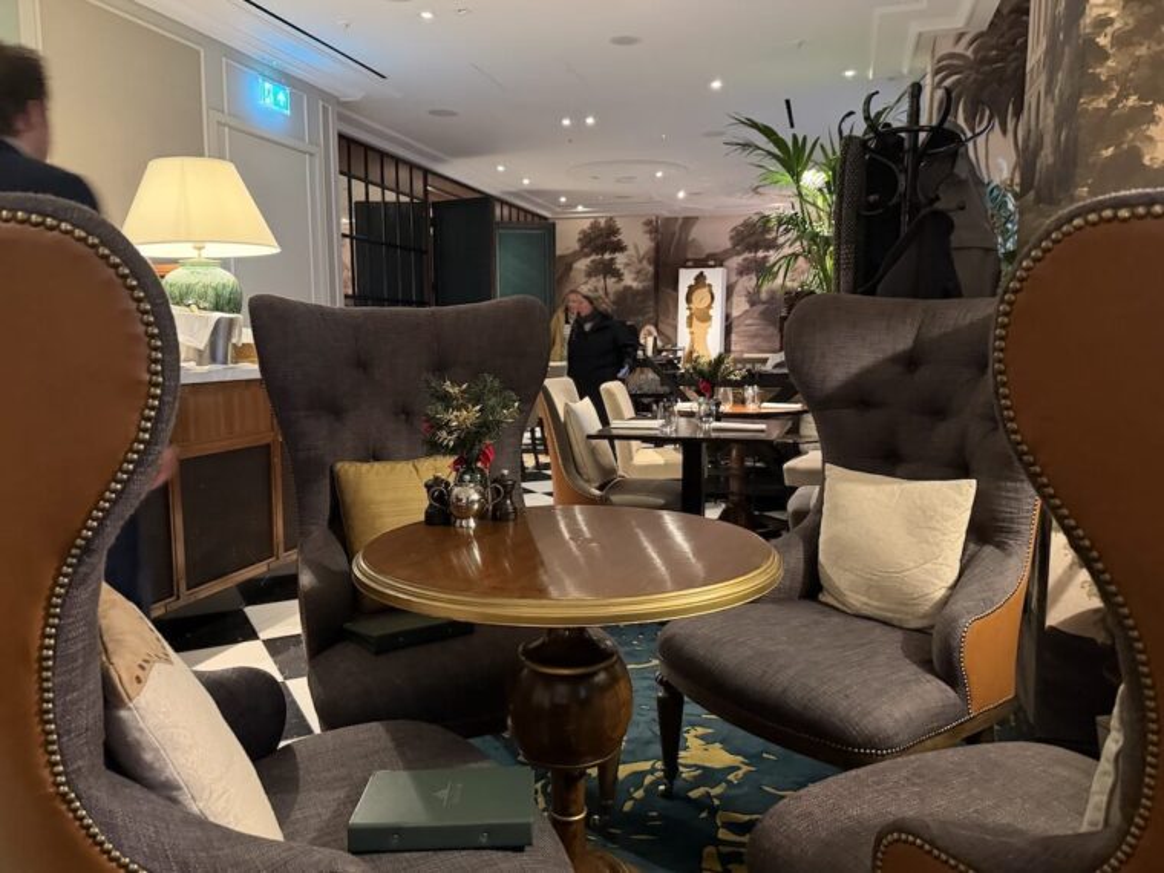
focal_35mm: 24
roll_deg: -2.9
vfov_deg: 56.8
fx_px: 807
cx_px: 582
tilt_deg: -6.6
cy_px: 436
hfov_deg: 71.6
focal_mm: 6.76
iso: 1000
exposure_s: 1/33
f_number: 1.78
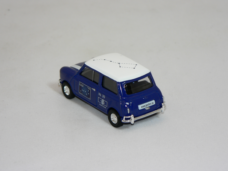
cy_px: 86
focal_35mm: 119
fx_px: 784
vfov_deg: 12.5
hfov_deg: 16.6
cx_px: 114
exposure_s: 1/60
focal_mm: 19.9
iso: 80
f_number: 3.2
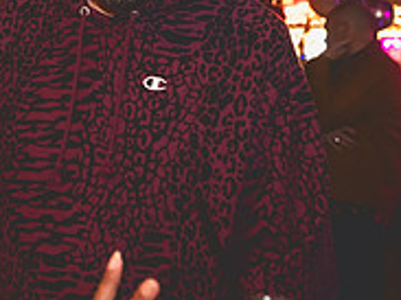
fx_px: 868
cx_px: 59
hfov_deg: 25.4
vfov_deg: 19.3
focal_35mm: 75
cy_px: 45
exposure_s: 1/100
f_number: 3.2
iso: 3200
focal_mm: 24
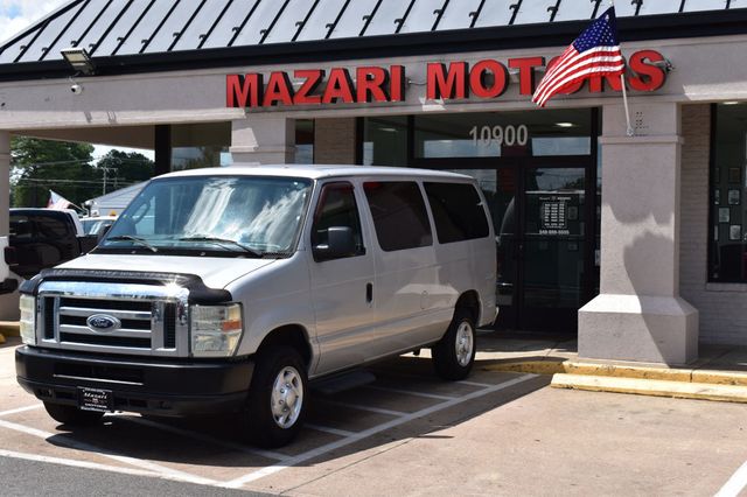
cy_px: 248
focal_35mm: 54
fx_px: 1120
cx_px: 374
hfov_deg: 36.9
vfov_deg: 25.0
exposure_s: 1/500
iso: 360
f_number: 11
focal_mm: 36
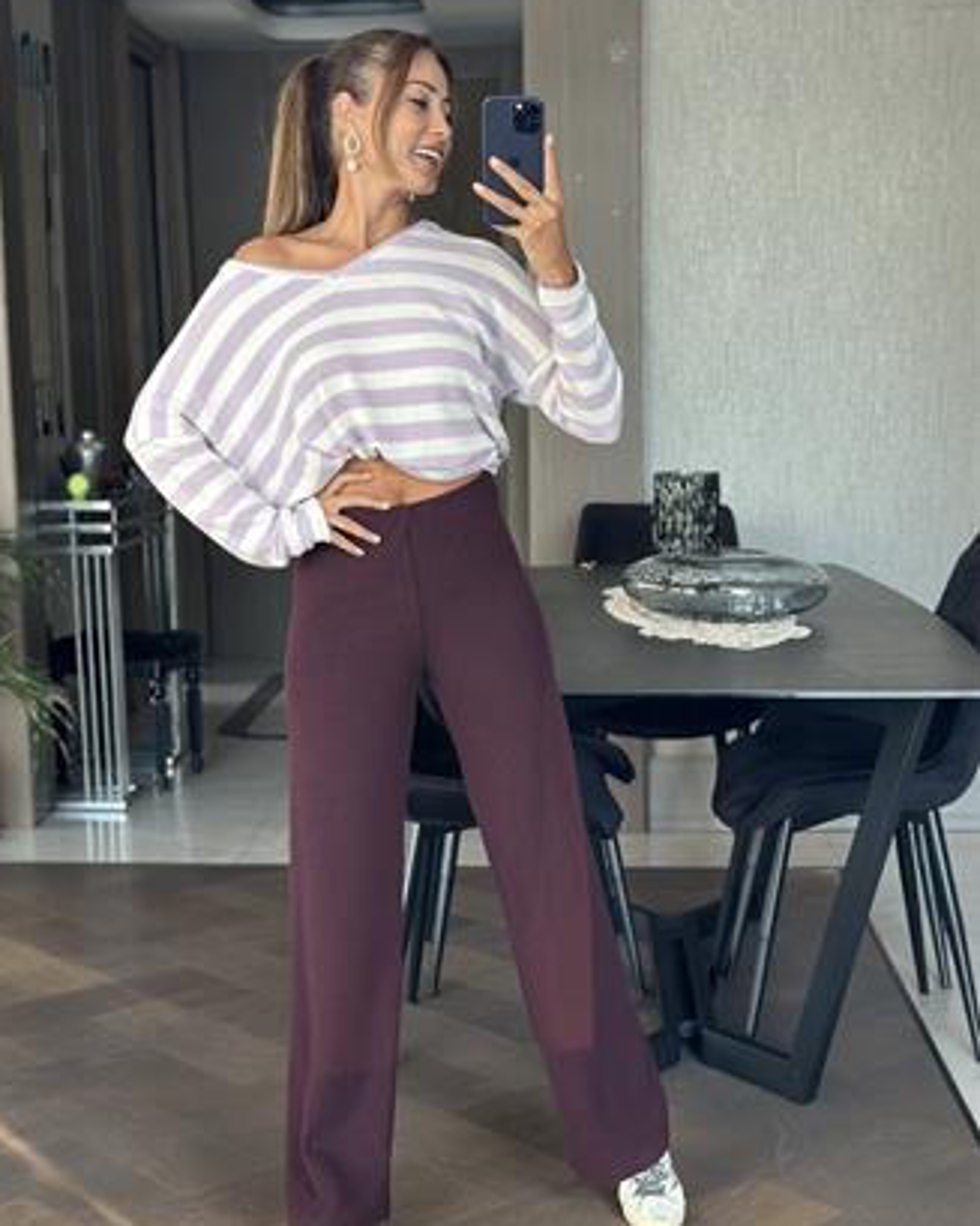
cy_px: 668
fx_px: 2104
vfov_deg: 32.5
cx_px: 414
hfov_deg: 26.2
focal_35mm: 58
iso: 200
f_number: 1.78
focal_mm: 6.86
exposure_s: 1/60
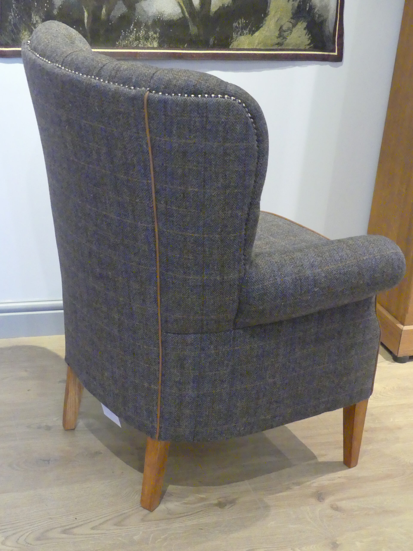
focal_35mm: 54
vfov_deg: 35.5
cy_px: 276
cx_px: 206
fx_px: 859
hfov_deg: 27.0
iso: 2500
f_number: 2.8
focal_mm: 9.8
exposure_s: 1/80
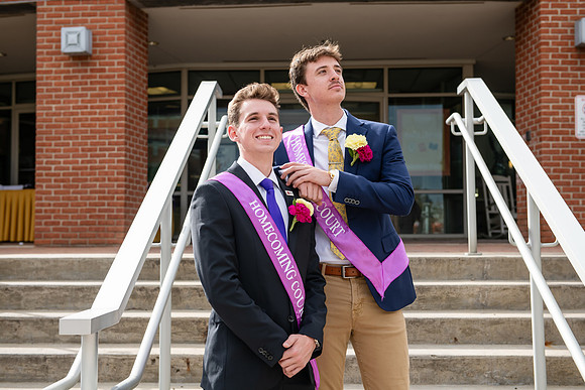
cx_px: 292
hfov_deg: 36.2
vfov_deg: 24.6
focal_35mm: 55
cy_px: 195
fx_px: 894
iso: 160
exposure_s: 1/400
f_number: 4.5
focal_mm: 55
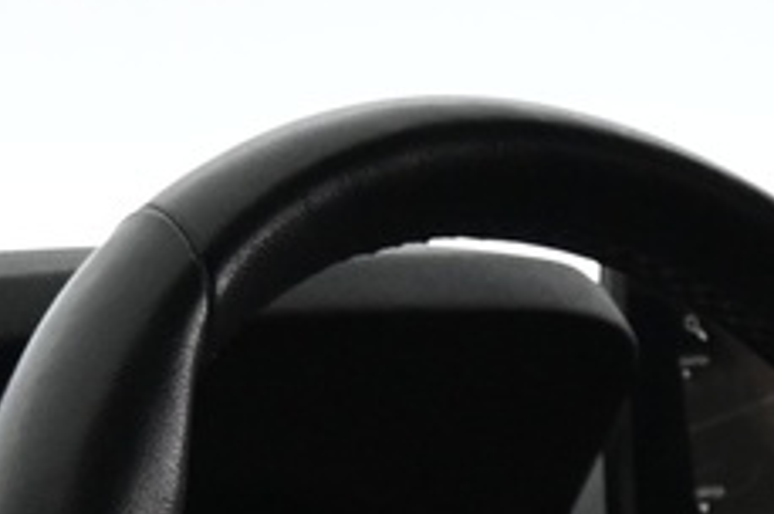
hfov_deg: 11.5
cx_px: 1196
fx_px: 3650
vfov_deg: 7.8
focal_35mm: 170
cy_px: 913
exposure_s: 1/25
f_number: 3.5
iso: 1400
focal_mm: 16
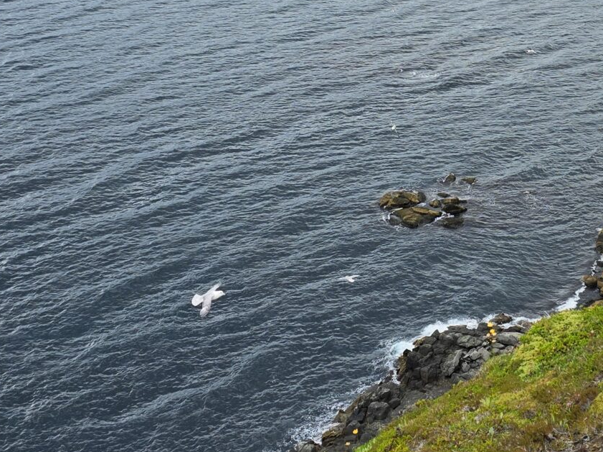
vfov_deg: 20.3
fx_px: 1220
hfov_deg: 27.1
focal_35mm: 70
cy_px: -8
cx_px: 506
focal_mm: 6.3
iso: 80
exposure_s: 1/2945
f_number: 1.7
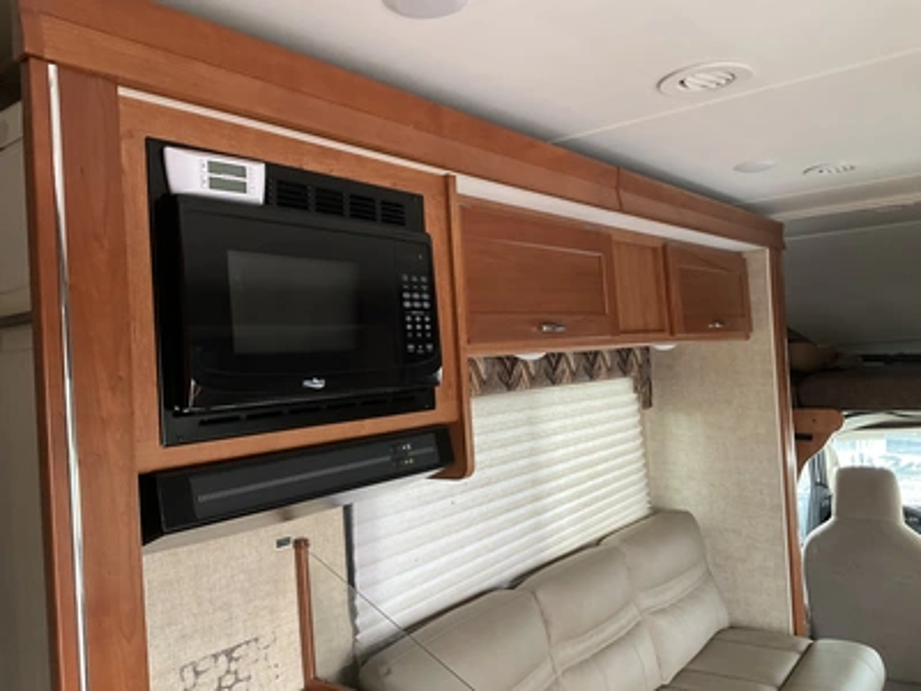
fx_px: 772
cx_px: 460
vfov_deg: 48.2
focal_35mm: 29
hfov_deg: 61.7
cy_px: 346
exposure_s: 1/60
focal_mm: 3
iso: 80
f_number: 1.8
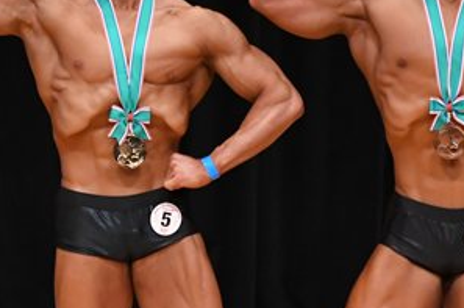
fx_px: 10088
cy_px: 247
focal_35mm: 784
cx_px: 76
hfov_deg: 2.6
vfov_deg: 1.7
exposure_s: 1/400
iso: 3200
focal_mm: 200
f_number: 5.6
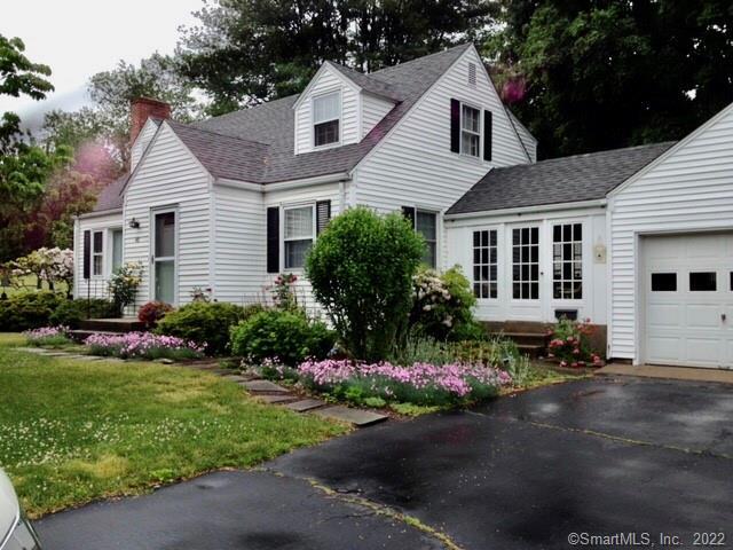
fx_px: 741
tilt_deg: +0.2
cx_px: 366
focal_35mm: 35
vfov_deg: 40.7
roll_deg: +0.1
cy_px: 275
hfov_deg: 52.6
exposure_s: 1/951
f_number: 2.4
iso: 50
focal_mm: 4.28
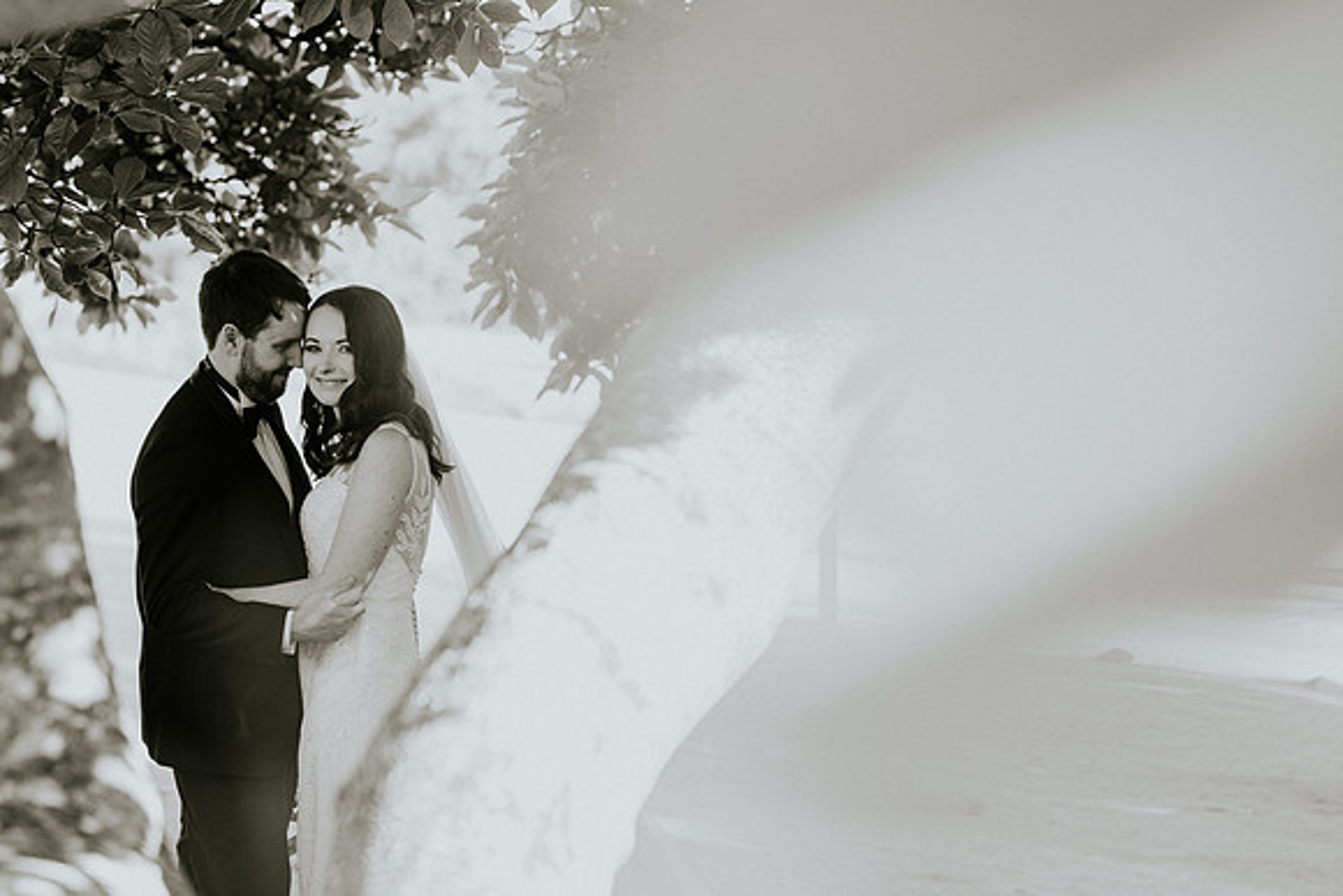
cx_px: 672
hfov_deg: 23.9
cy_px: 448
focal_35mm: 85
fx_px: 3172
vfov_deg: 16.1
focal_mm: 85
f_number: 2.8
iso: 320
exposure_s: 1/200
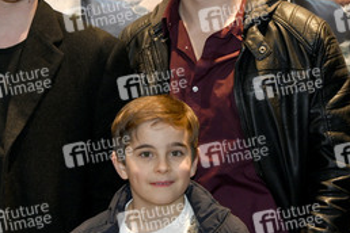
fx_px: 1205
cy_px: 50
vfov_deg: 11.0
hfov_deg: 16.5
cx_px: 116
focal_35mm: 124
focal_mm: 71
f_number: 6
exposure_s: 1/125
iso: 1250
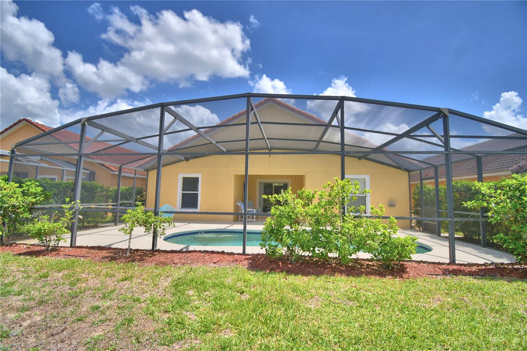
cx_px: 264
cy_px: 176
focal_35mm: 15
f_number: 4.5
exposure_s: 1/1250
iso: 100
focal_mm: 10
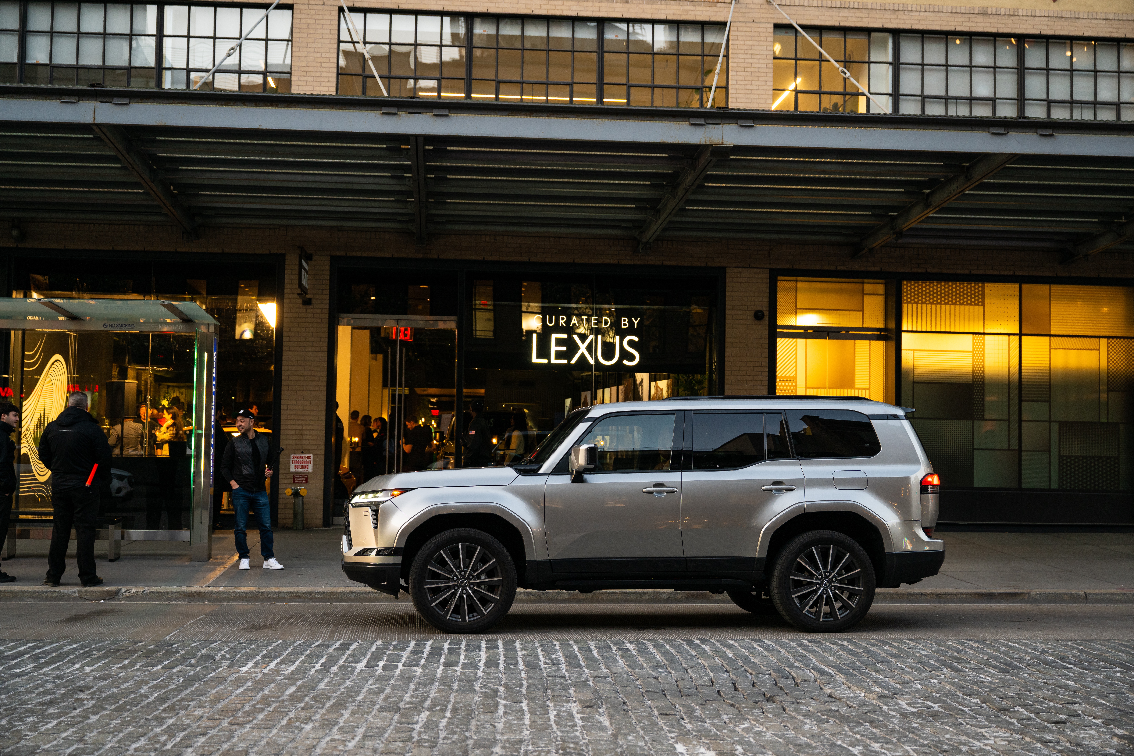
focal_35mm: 44
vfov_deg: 30.5
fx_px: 1386
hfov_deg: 44.5
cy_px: 378
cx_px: 567
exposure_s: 1/80
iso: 400
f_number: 3.5
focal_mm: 44
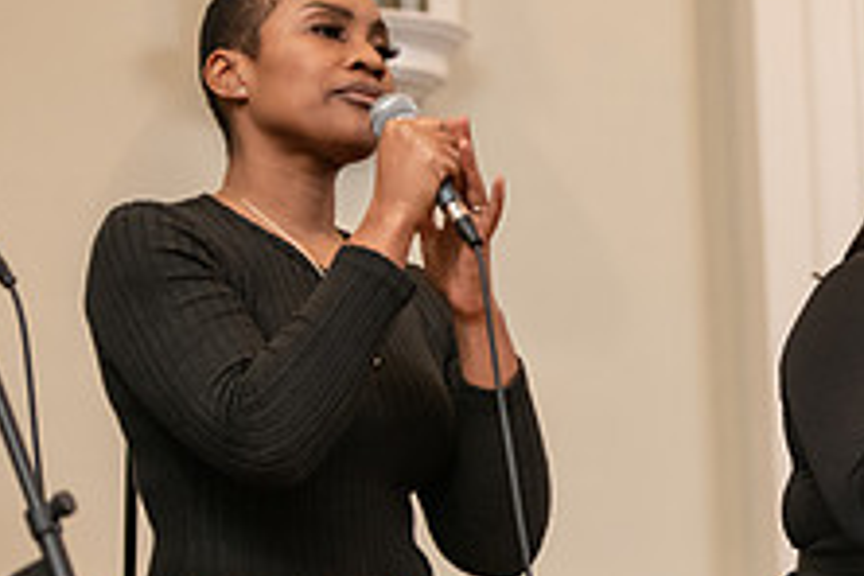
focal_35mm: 240
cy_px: 453
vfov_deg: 5.7
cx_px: 922
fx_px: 5760
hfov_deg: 8.5
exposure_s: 1/125
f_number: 3.5
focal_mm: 92
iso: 1600
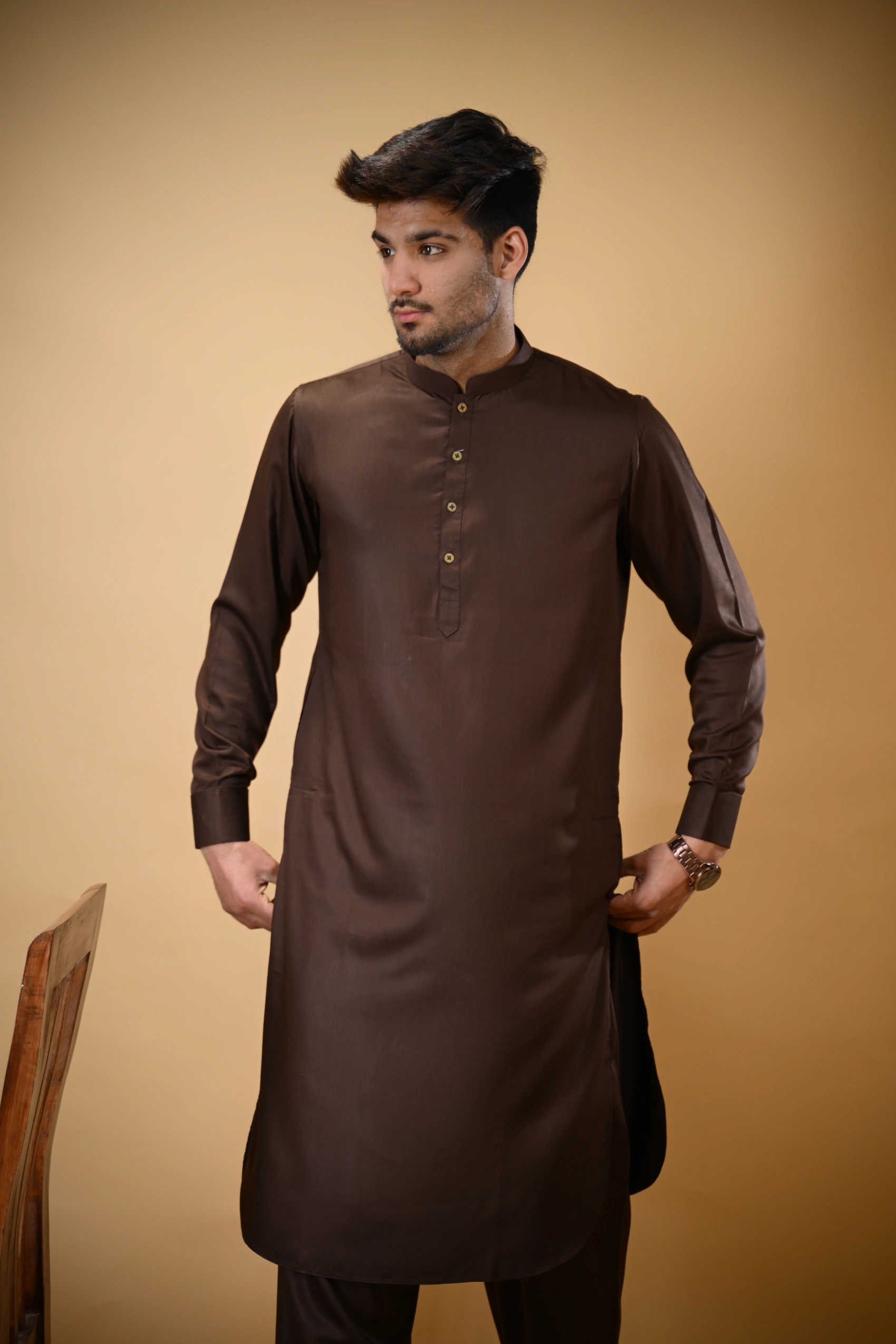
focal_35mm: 71
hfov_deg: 19.2
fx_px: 2650
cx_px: 448
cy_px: 672
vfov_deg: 28.5
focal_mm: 71
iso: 200
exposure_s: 1/125
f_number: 2.8
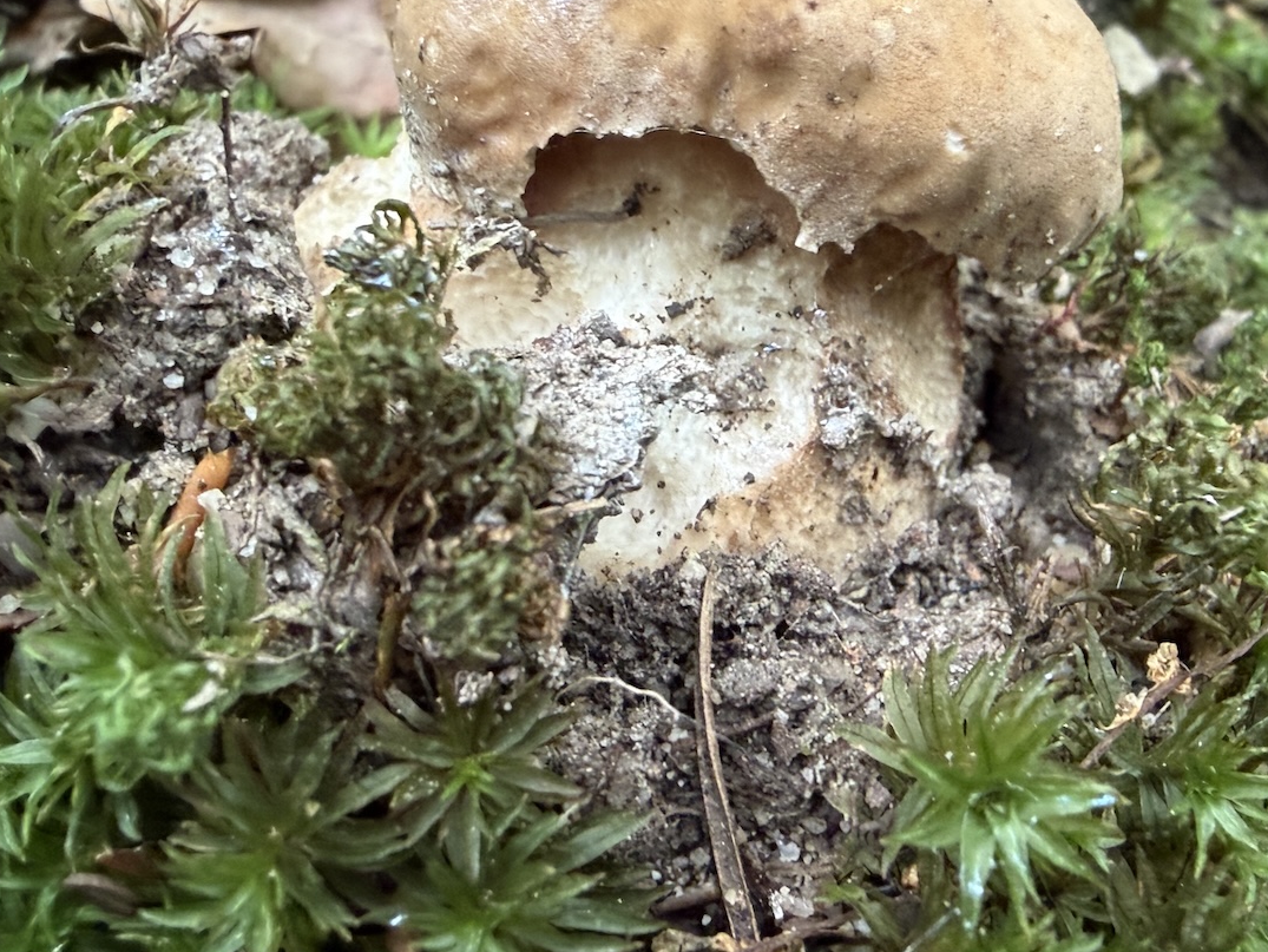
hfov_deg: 46.9
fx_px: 1429
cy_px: 336
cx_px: 872
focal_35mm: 39
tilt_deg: -61.0
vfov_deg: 36.5
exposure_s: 1/67
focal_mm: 2.22
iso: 320
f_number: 2.2
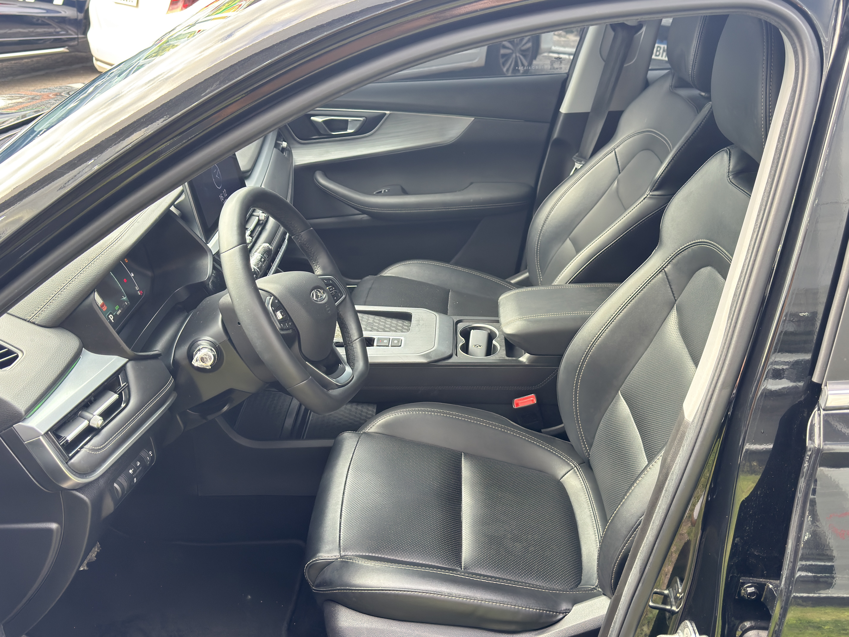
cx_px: 424
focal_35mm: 35
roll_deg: +0.0
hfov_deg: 52.6
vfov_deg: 40.7
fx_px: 858
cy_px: 318
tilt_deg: -27.1
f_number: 1.78
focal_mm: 6.76
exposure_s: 1/60
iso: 160
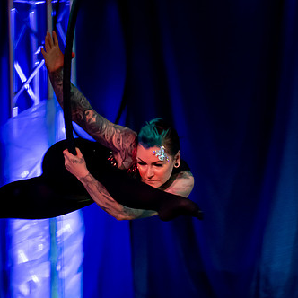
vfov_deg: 8.8
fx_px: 1938
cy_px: 174
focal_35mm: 199
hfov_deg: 8.8
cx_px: 219
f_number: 2.8
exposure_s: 1/80
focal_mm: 70
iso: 3200
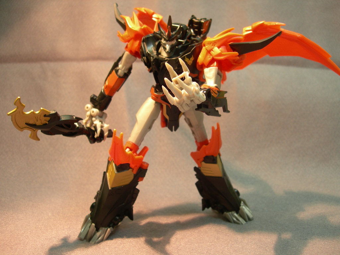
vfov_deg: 37.7
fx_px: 373
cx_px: 170
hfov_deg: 49.0
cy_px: 128
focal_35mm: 38
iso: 50
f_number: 2.8
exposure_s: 1/10.6
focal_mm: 7.8
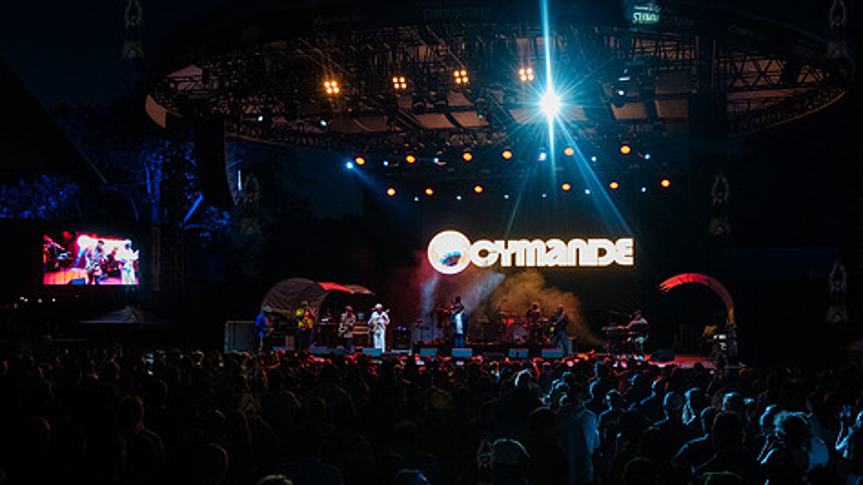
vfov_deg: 29.6
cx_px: 484
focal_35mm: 40
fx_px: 915
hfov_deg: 50.4
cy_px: 291
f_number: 4
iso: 6400
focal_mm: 31
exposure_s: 1/320
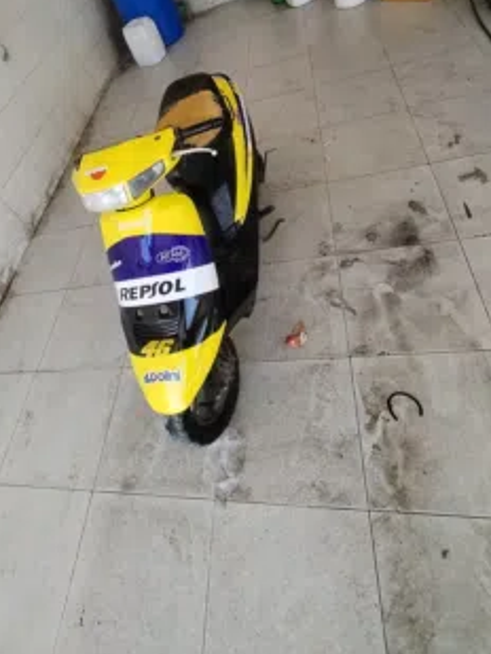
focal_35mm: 22
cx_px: 199
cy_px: 248
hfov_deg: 60.7
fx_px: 416
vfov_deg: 75.1
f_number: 2.2
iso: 121
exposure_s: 1/277
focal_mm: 1.42
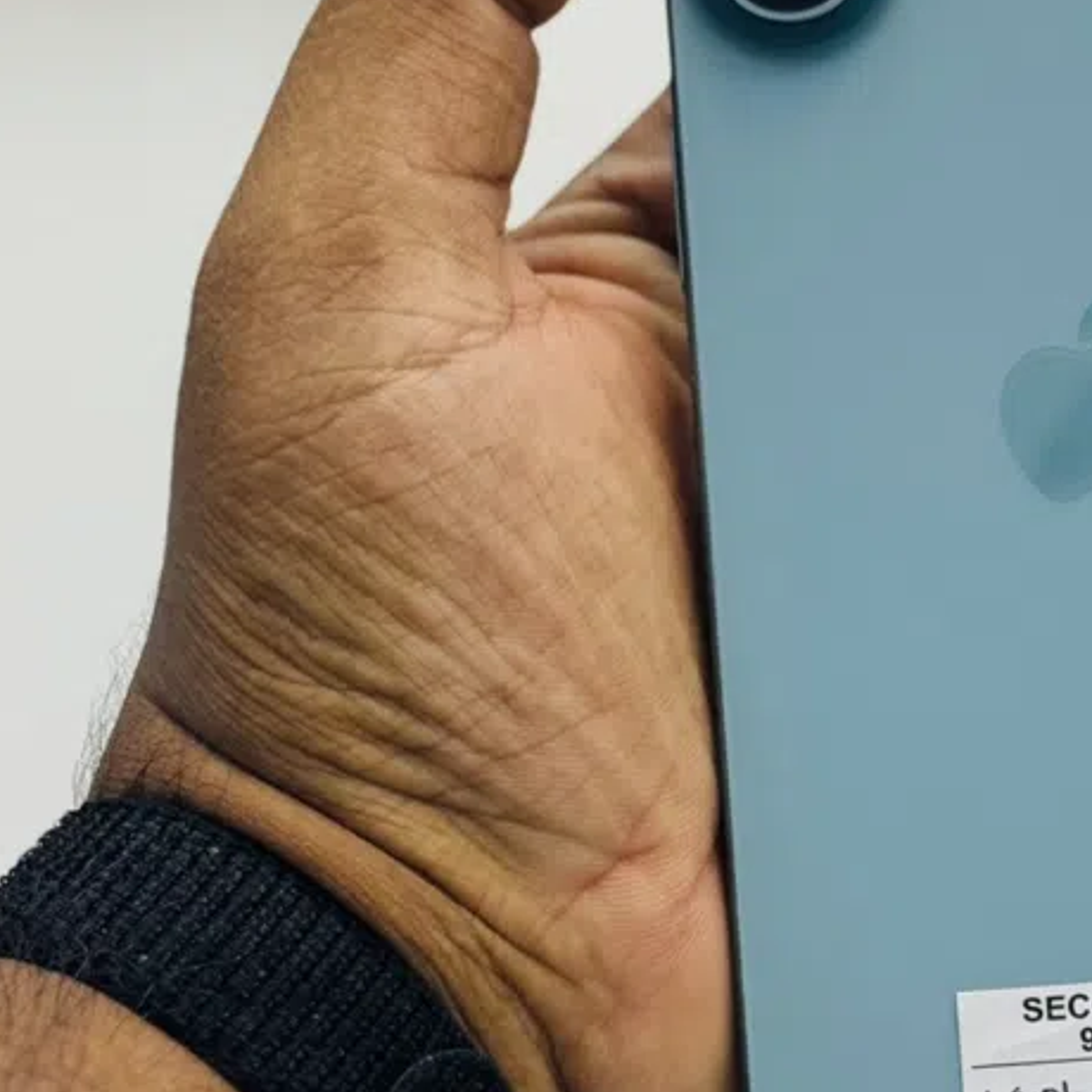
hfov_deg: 13.7
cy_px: 509
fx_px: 4497
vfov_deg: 13.8
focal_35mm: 126
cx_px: 1021
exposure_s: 1/228
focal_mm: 6.76
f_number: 1.78
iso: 64
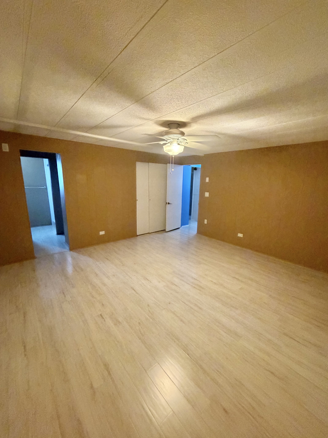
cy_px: 219
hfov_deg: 85.7
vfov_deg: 102.1
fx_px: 177
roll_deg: -1.8
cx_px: 164
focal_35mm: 14
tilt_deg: -11.6
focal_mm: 2.22
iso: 500
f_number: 2.2
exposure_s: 1/60
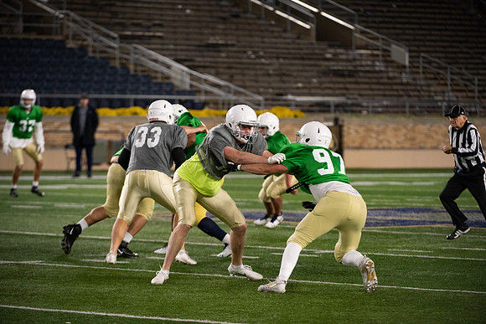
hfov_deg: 8.6
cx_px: 243
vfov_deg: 5.7
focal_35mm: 240
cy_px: 162
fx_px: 3241
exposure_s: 1/500
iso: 4000
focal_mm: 240
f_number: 4.5
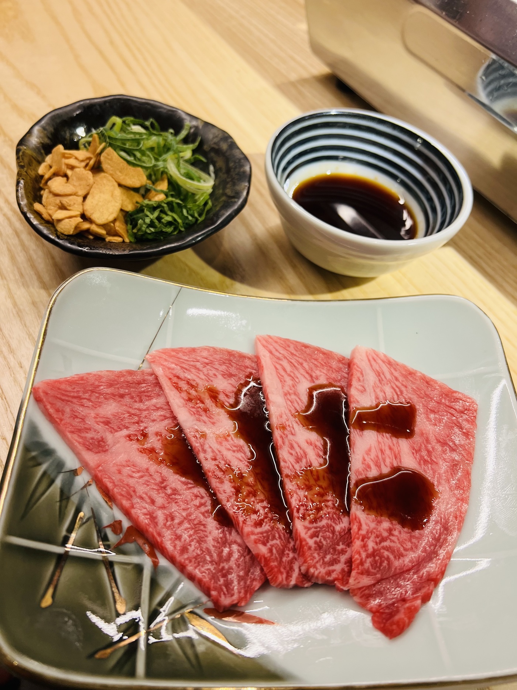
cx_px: 258
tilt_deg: -54.5
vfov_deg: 67.3
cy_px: 345
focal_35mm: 26
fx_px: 518
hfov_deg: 53.1
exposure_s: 1/120
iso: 125
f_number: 1.5
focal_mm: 5.7
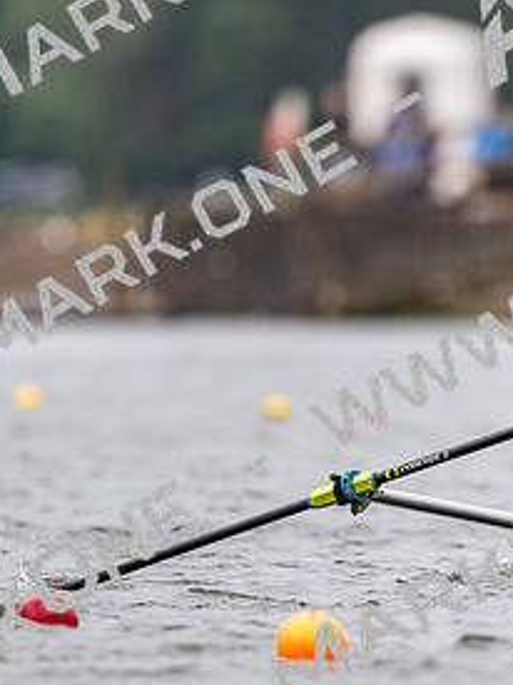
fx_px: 36109
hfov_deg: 0.8
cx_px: 615
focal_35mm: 1826
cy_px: 453
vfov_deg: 1.1
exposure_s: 1/2500
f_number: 4
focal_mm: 600
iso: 720
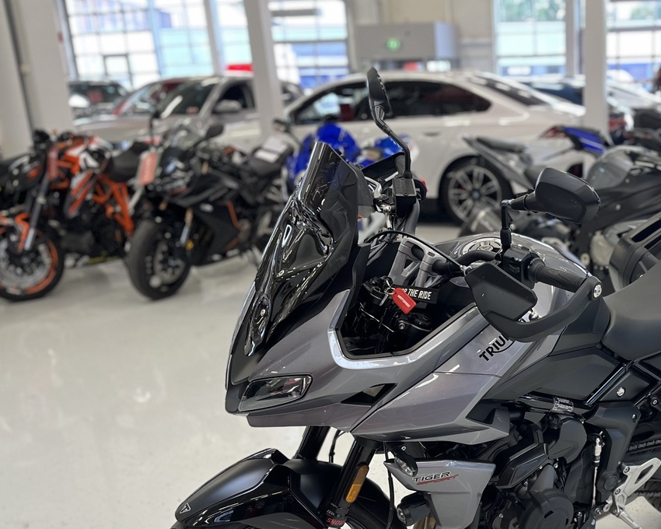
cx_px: 545
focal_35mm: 43
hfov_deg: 40.8
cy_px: 395
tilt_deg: -20.5
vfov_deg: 34.2
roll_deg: +0.8
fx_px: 841
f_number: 1.6
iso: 125
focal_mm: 5.1
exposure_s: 1/50
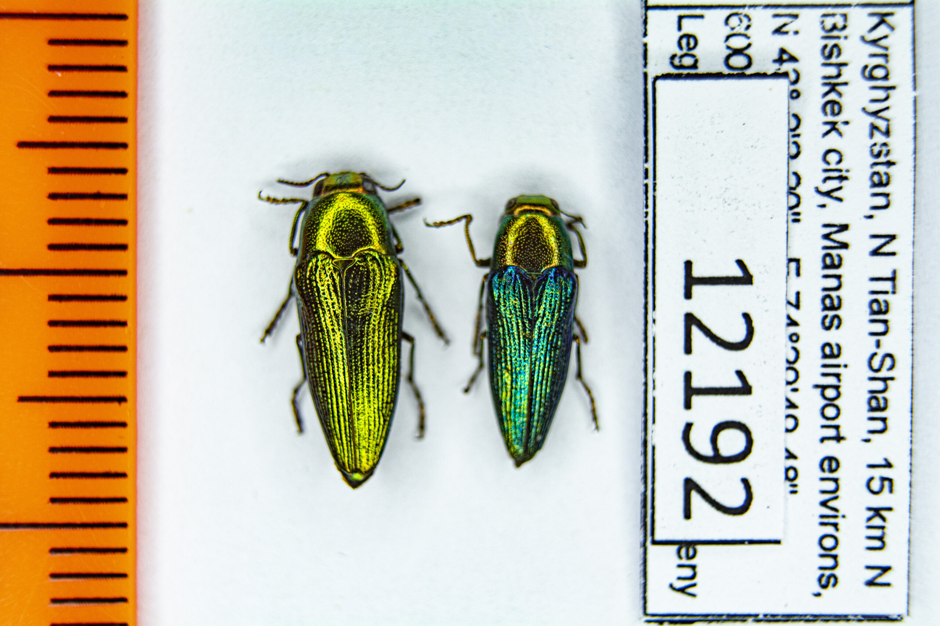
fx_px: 1488
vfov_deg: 23.8
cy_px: 313
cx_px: 470
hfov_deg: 35.1
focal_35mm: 57
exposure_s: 1/160
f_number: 6.3
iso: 200
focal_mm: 38
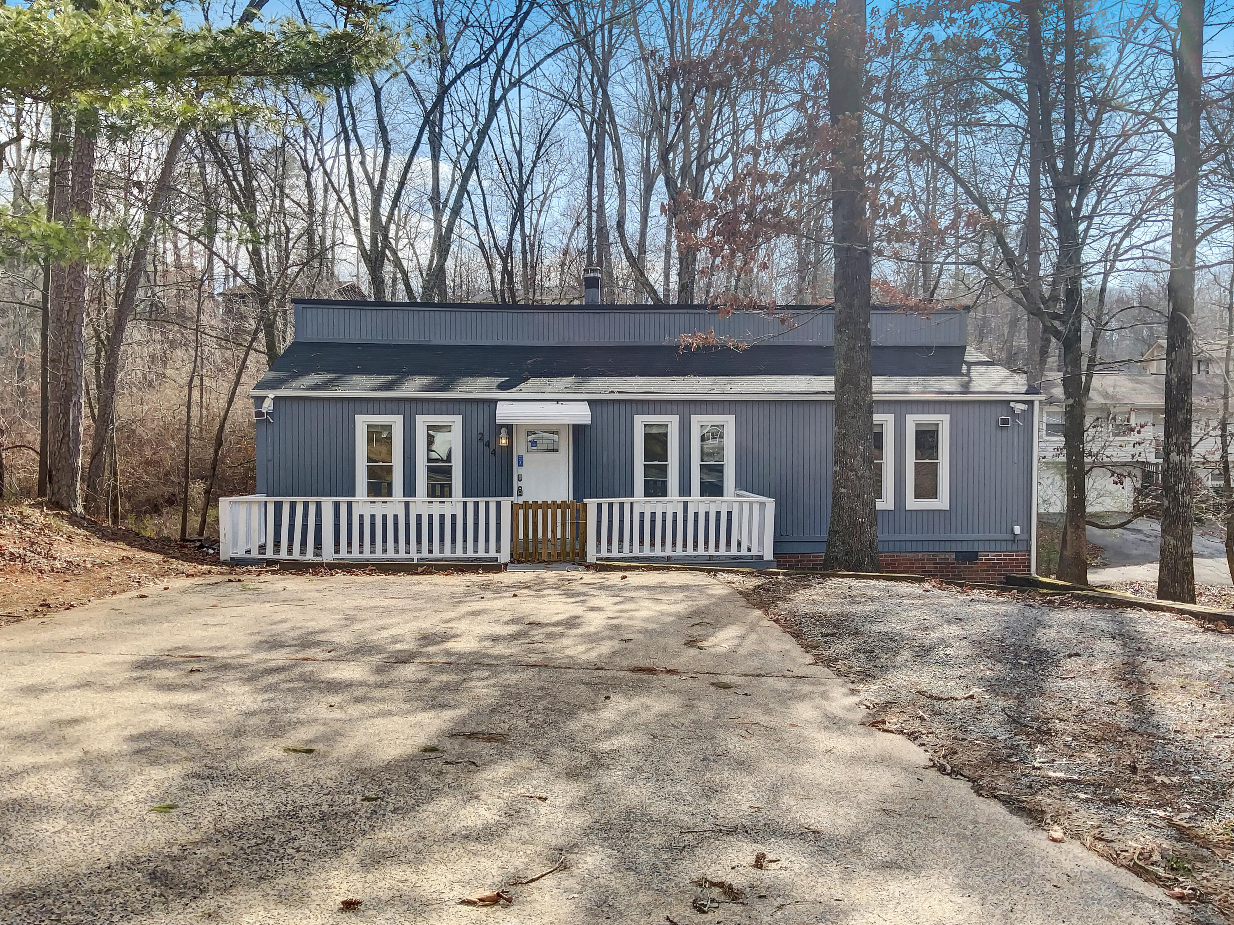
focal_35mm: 29
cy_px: 462
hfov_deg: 61.7
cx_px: 617
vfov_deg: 48.2
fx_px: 1034
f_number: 1.8
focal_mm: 3
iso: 16
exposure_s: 1/1168
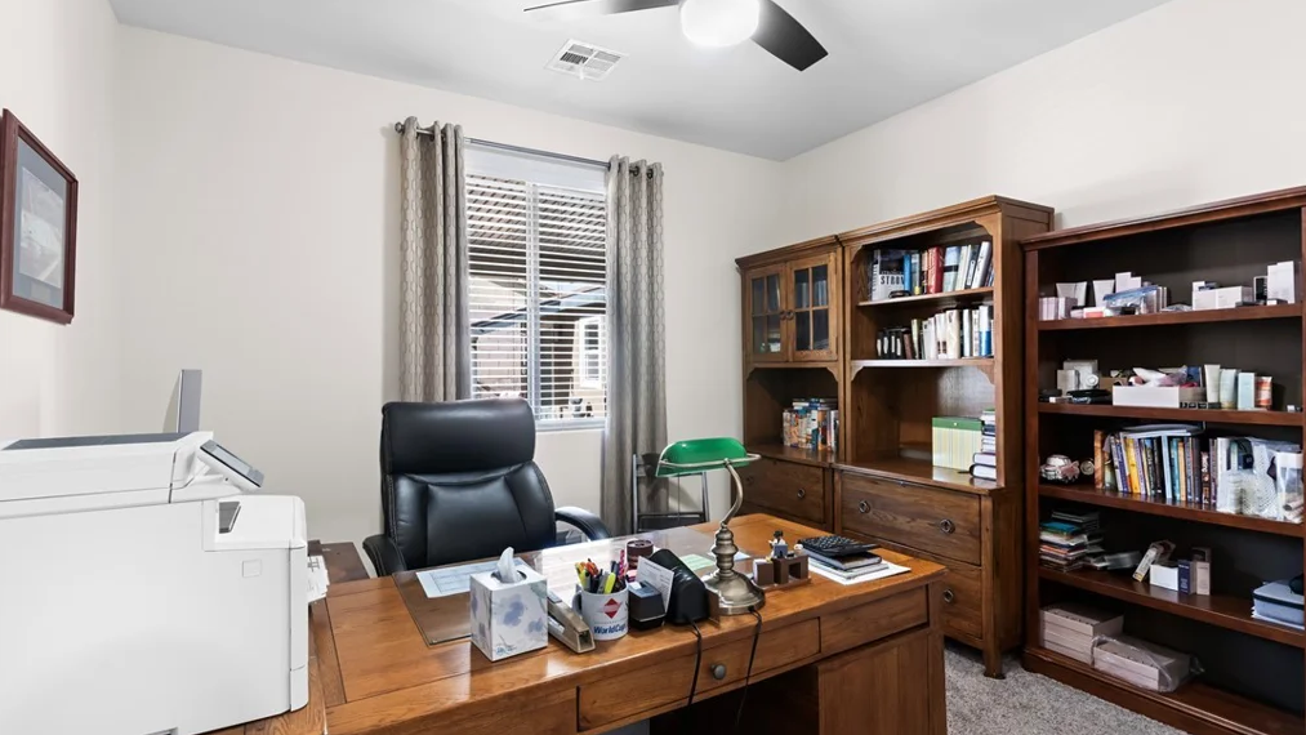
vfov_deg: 61.0
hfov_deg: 92.7
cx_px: 651
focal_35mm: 18
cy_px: 366
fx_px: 623
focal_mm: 17
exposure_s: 1/4
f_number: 8
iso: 400
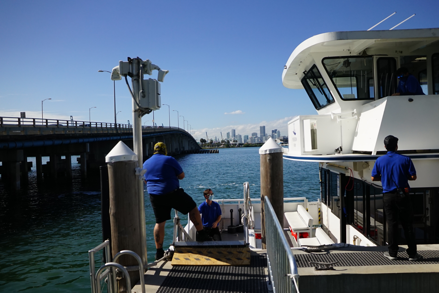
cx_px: 220
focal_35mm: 30
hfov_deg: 61.9
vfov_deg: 43.6
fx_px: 366
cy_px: 146
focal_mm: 20
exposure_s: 1/8000
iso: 500
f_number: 4.5
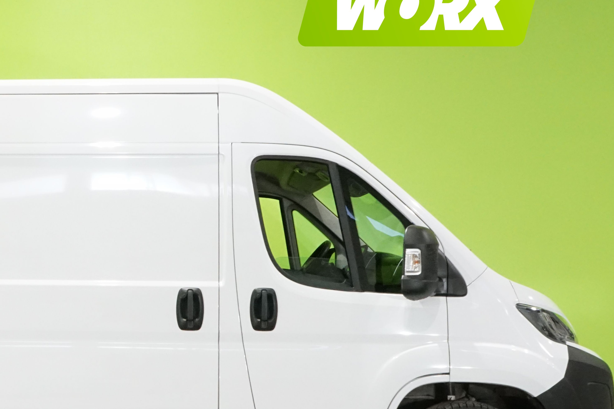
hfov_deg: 33.3
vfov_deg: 23.7
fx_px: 972
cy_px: 258
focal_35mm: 57
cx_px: 64
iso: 6400
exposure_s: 1/15
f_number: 22
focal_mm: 28
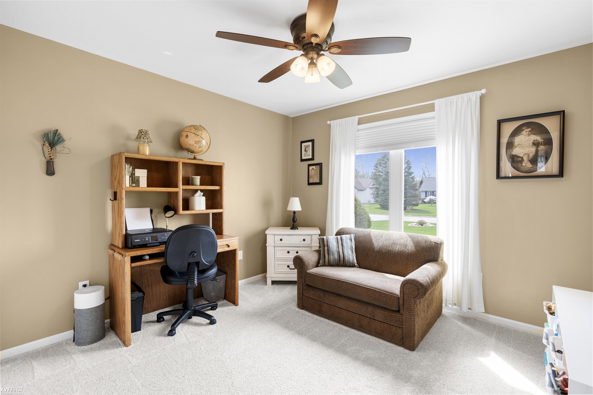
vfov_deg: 73.7
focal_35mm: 16
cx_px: 296
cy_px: 198
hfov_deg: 96.7
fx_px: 263
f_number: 3.2
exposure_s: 1/30
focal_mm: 16
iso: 400
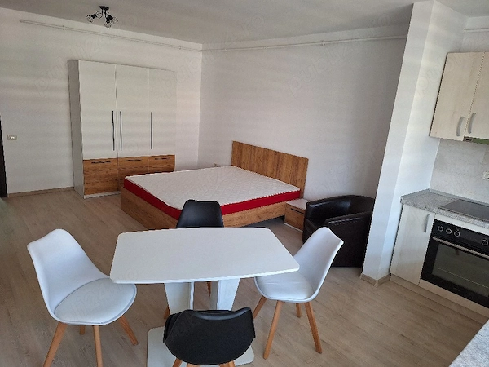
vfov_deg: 58.9
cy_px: 184
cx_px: 244
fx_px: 325
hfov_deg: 73.9
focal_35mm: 23
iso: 160
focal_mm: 5.54
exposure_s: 1/50
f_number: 1.8
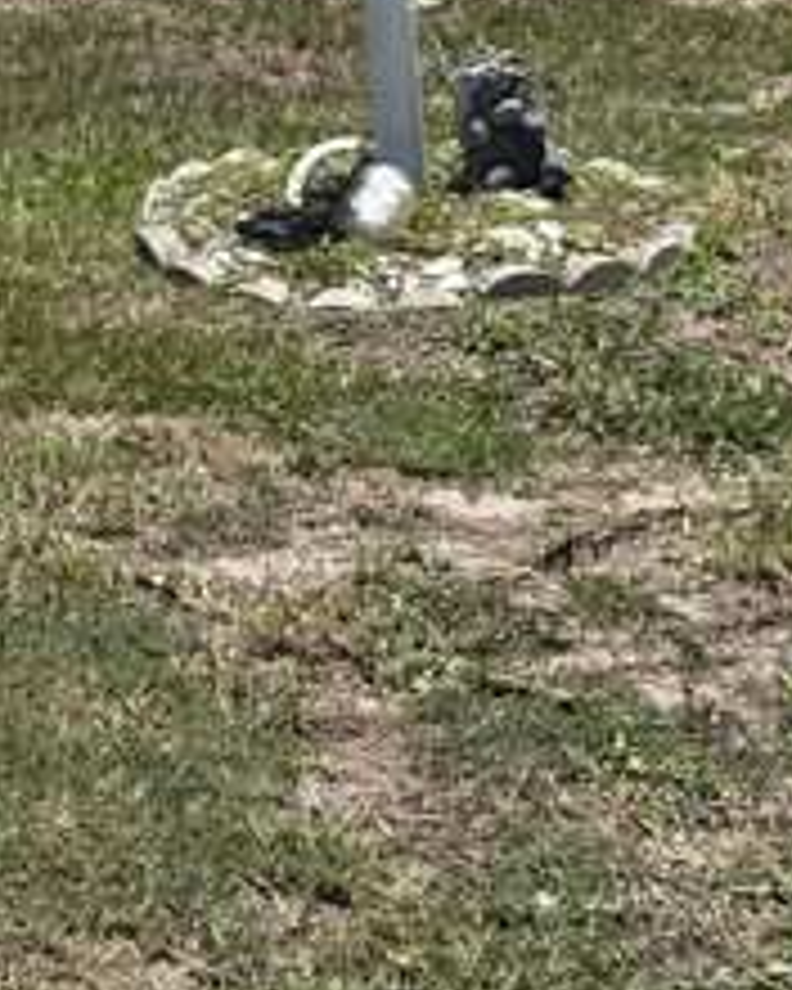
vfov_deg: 20.8
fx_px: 2491
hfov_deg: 16.0
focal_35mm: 85
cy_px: -230
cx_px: -513
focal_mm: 6.86
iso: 80
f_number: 1.78
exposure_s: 1/4348
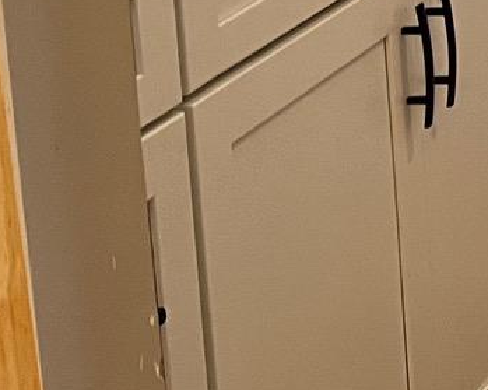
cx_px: 1415
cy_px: -354
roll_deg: +1.0
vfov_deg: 9.7
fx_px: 2151
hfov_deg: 10.0
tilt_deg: -7.9
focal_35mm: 149
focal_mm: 5.1
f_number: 1.6
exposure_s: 1/60
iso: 100
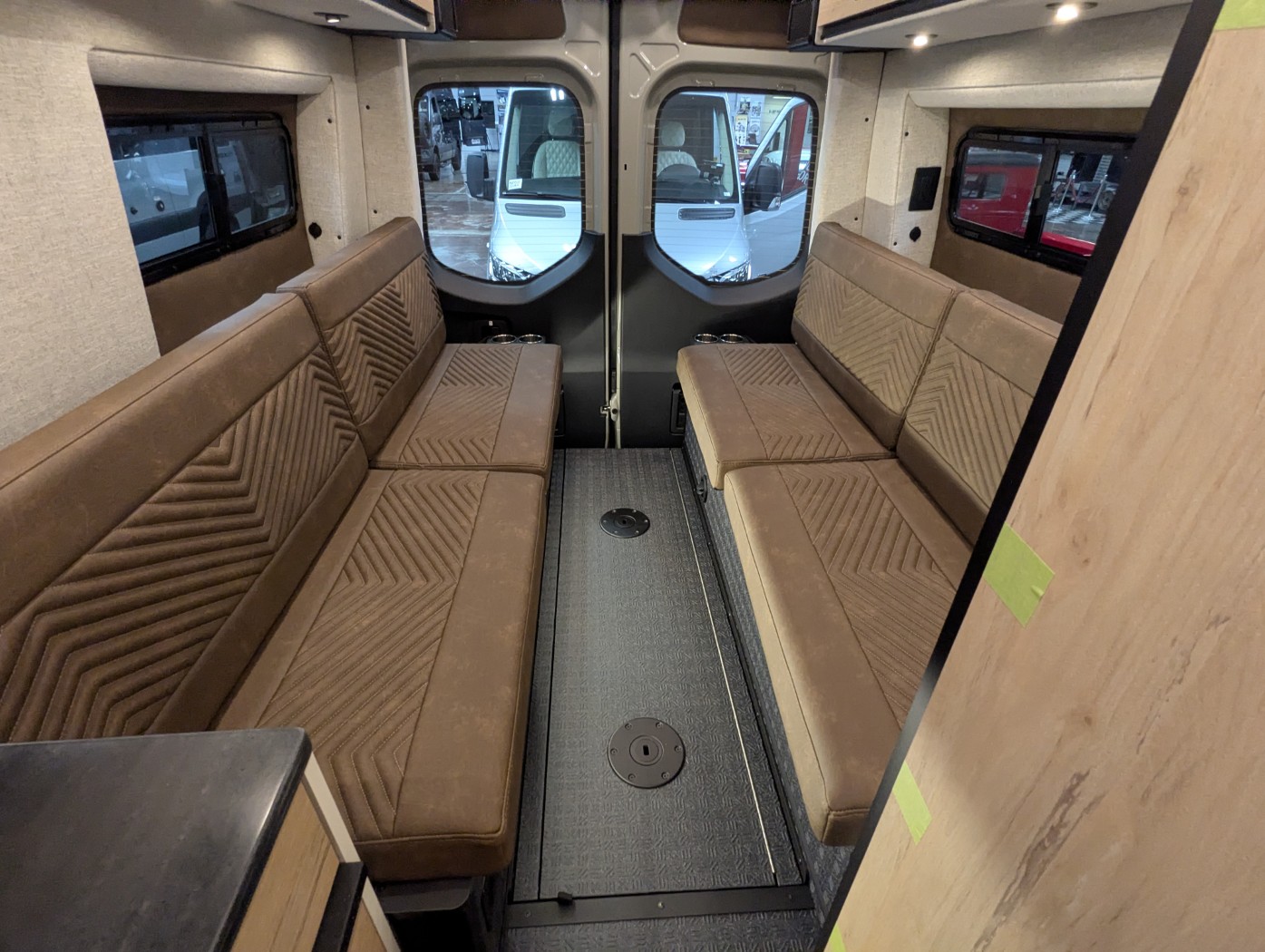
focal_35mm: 16
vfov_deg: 78.2
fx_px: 585
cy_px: 476
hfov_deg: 94.4
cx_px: 632
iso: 653
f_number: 2.2
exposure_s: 1/33.3
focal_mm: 2.35
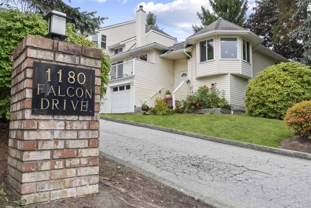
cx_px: 156
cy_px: 104
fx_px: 255
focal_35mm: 30
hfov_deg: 62.7
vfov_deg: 44.3
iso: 1000
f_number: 13
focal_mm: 29.5
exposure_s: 1/250
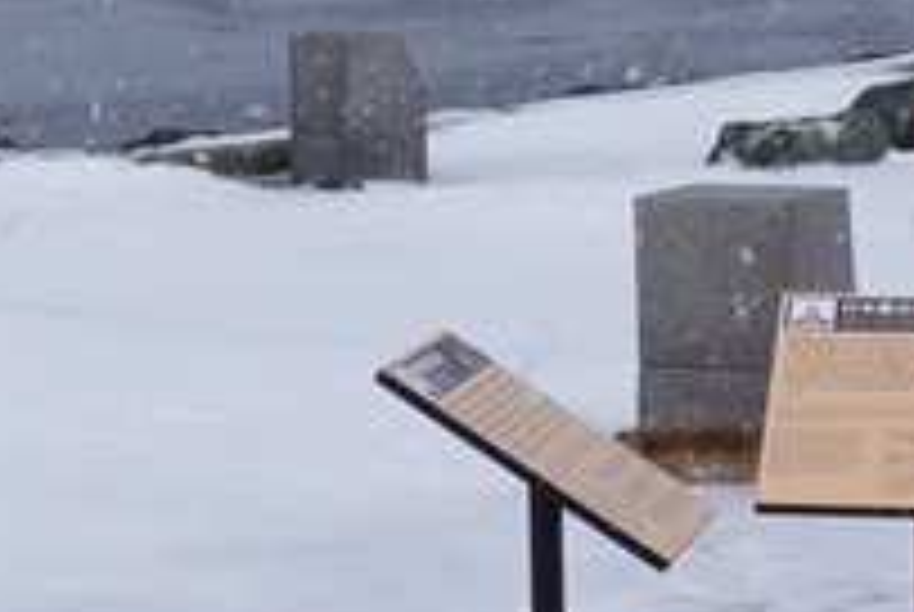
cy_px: -202
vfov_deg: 7.1
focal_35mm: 191
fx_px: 4856
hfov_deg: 10.5
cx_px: -279
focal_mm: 16
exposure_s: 1/80
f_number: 13
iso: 100
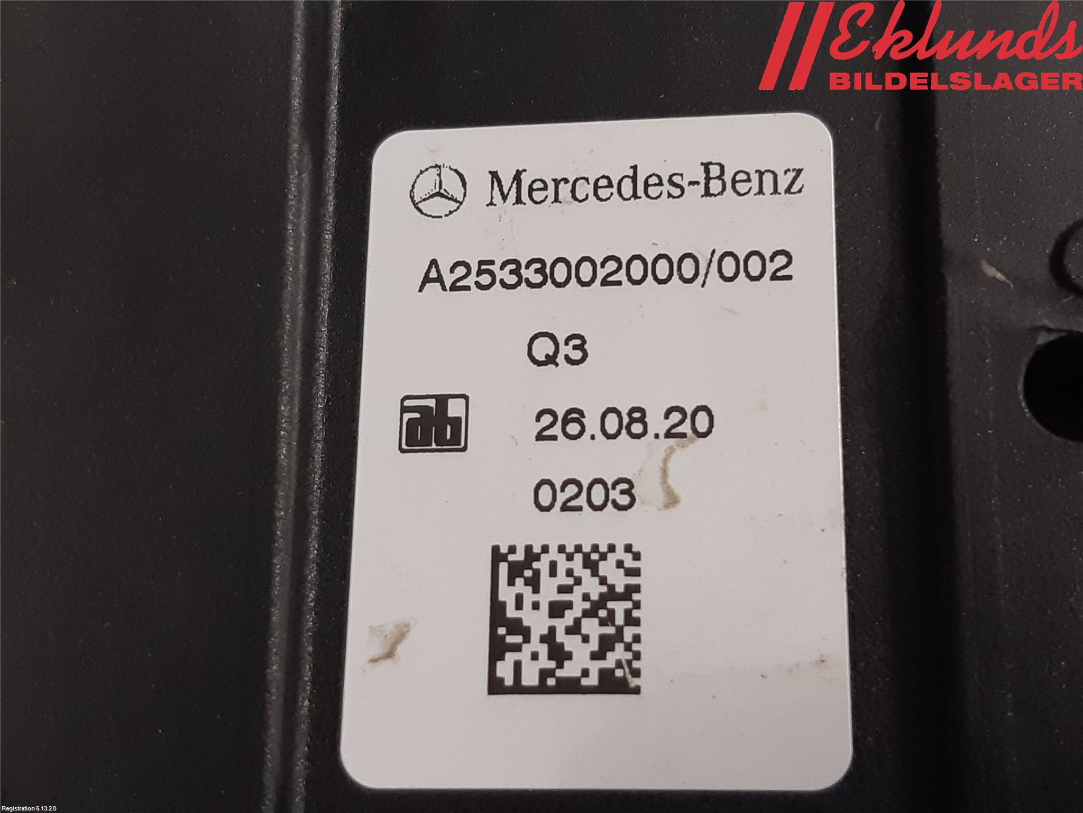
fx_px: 813
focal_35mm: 26
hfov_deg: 67.3
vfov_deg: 53.1
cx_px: 542
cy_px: 406
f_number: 1.7
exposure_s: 1/50
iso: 160
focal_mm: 3.93
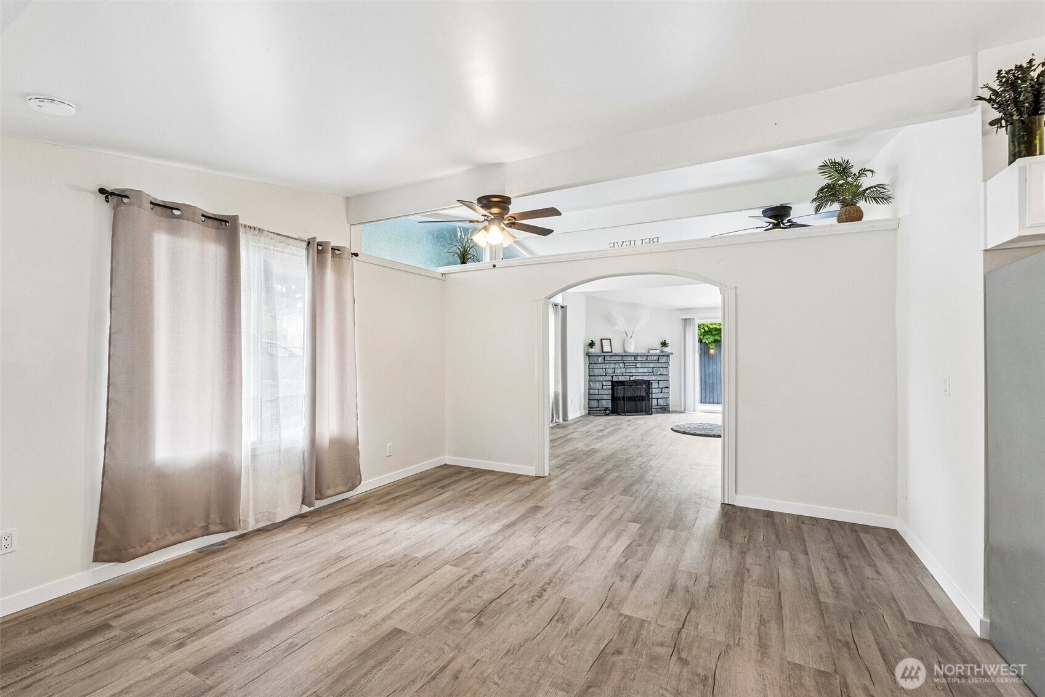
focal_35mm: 15
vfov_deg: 77.3
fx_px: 435
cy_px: 348
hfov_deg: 100.4
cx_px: 522
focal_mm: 10
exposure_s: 1/8
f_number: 9
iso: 250
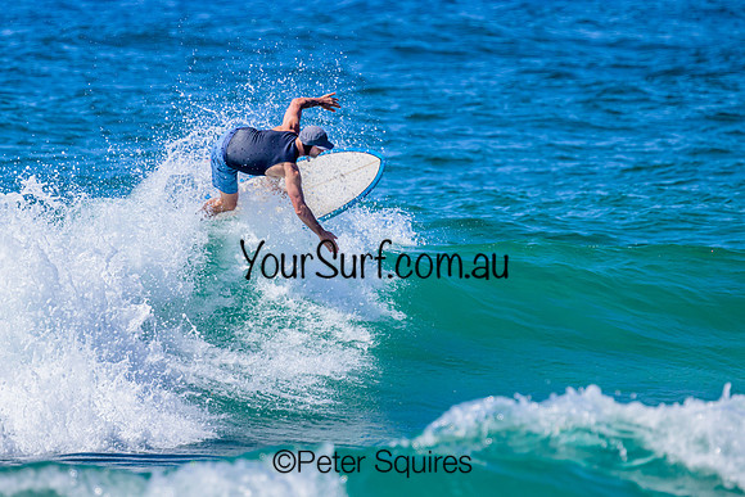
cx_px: 327
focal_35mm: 879
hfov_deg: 2.3
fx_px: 18195
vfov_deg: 1.6
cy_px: 185
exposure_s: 1/2000
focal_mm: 700
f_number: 11
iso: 1000
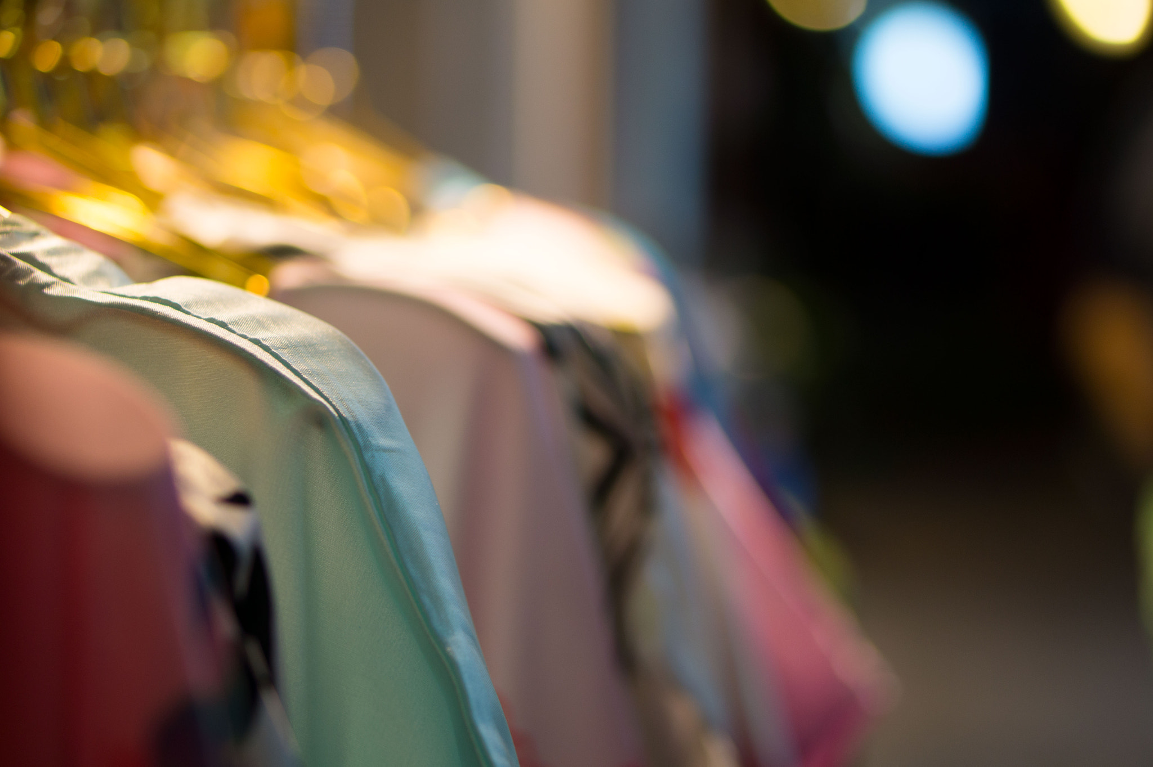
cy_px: 384
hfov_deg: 27.0
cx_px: 576
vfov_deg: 18.2
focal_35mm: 75
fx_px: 2401
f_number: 1.8
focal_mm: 50
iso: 160
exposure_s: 1/80
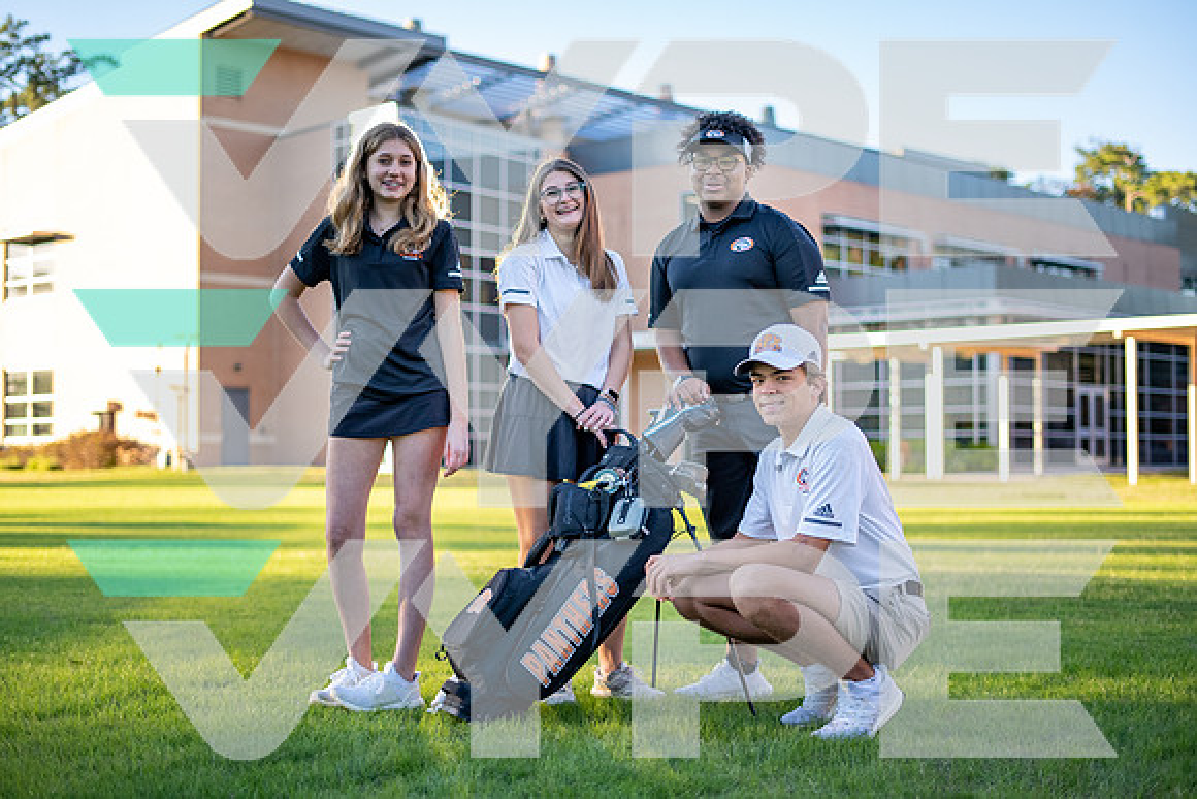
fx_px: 1663
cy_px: 400
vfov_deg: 27.0
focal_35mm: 50
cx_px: 598
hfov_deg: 39.6
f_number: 1.8
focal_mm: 50
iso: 400
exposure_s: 1/1600
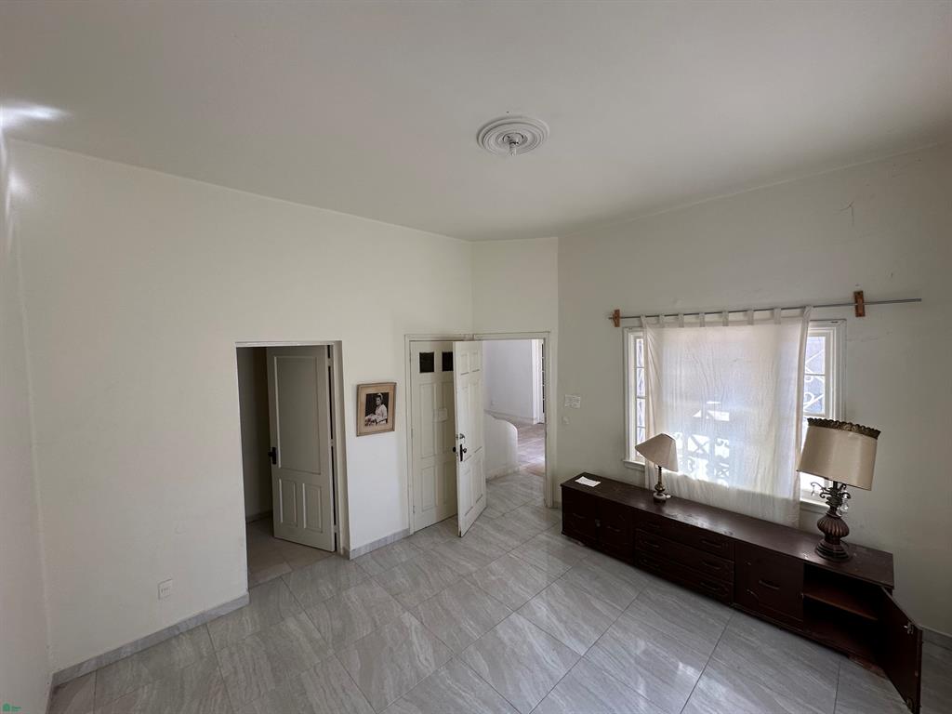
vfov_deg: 85.7
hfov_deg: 102.1
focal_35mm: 14
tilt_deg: -1.7
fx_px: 385
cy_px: 357
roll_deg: +1.0
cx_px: 476
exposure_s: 1/99
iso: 64
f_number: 2.2
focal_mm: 2.22
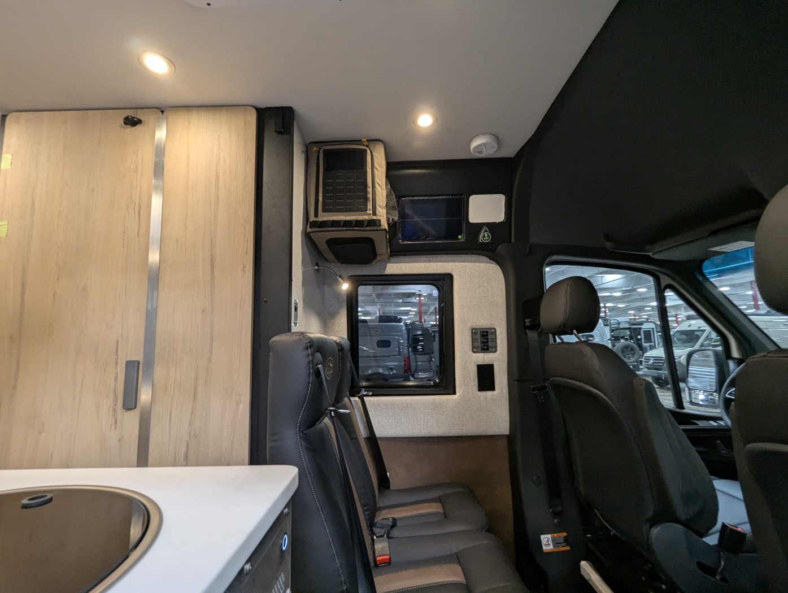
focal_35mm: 16
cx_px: 394
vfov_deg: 78.2
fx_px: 365
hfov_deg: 94.4
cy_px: 296
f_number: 2.2
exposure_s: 1/40
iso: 213
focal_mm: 2.35
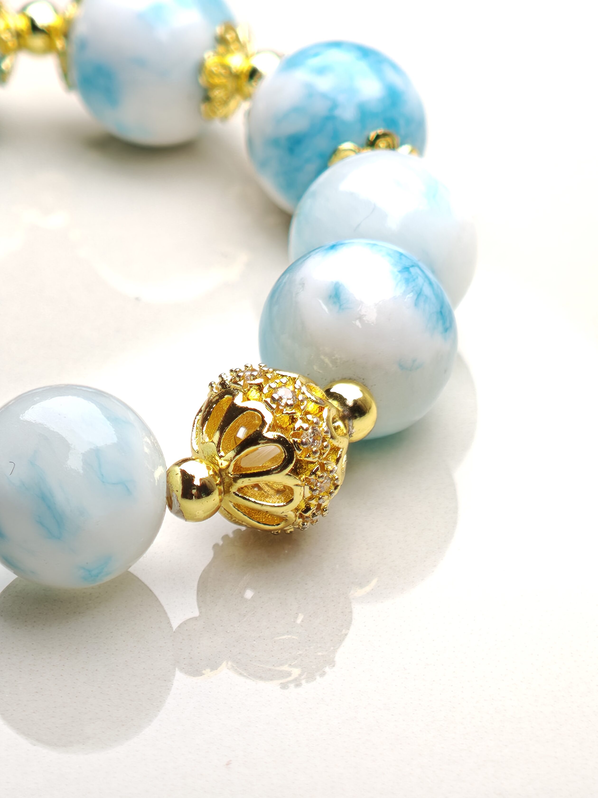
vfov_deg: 9.9
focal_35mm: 200
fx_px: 4607
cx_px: 299
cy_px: 399
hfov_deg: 7.4
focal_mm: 11.5
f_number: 1.8
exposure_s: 1/425
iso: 50
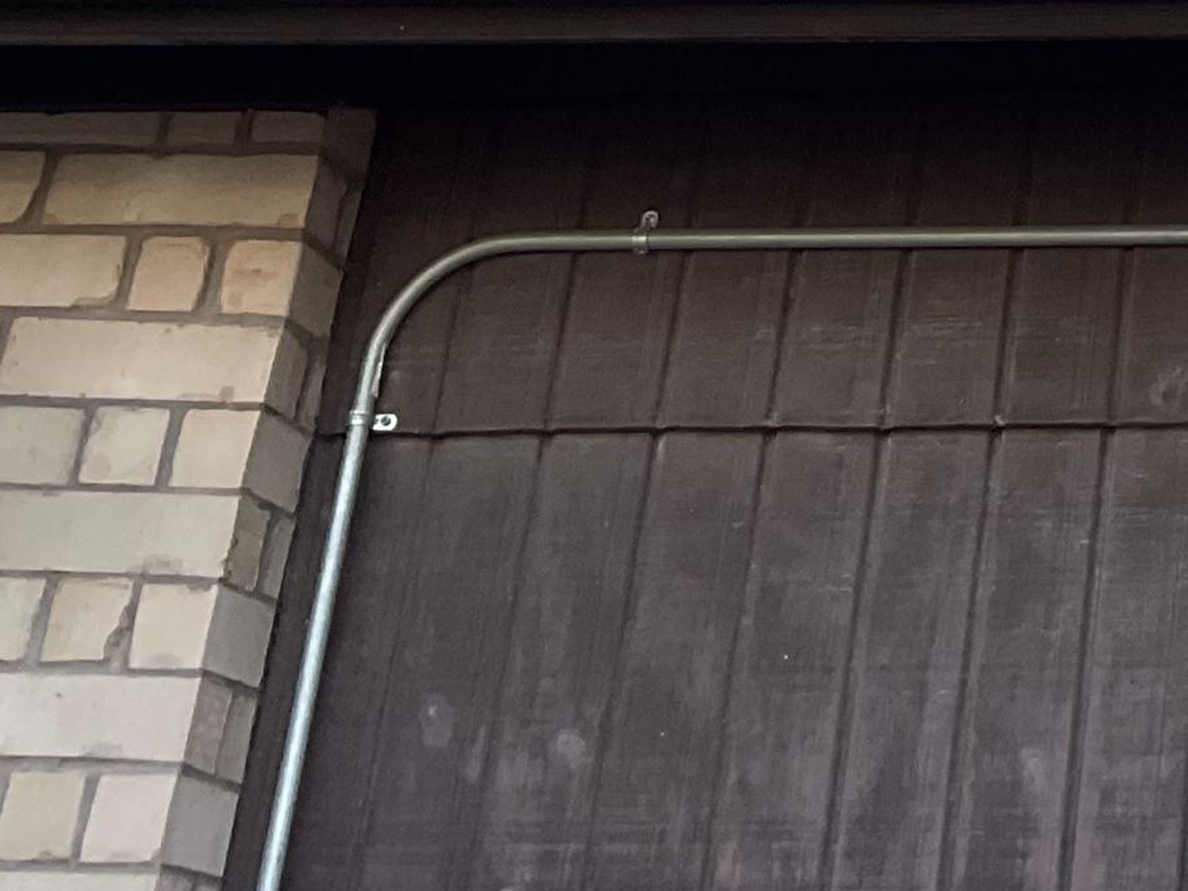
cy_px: -552
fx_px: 3398
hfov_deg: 17.9
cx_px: 1737
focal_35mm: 99
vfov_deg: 13.8
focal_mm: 3
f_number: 1.8
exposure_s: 1/406
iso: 16
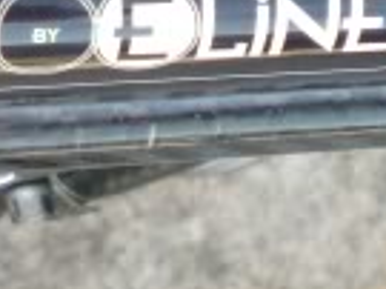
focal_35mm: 180
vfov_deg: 8.1
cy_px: -126
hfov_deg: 10.9
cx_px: 11
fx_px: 2005
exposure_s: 1/60
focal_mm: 6.3
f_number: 3.1
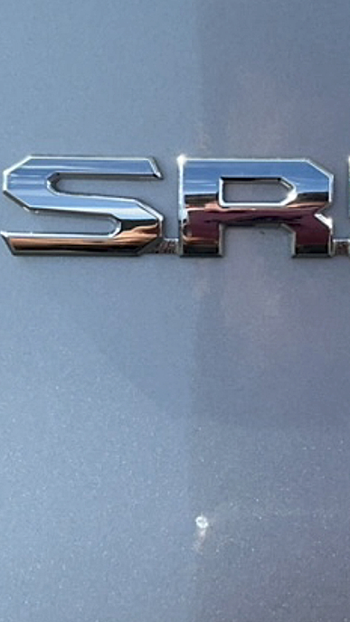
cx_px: 276
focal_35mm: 76
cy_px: 244
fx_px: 1254
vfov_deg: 27.8
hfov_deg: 15.8
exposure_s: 1/1250
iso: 25
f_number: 1.8
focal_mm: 3
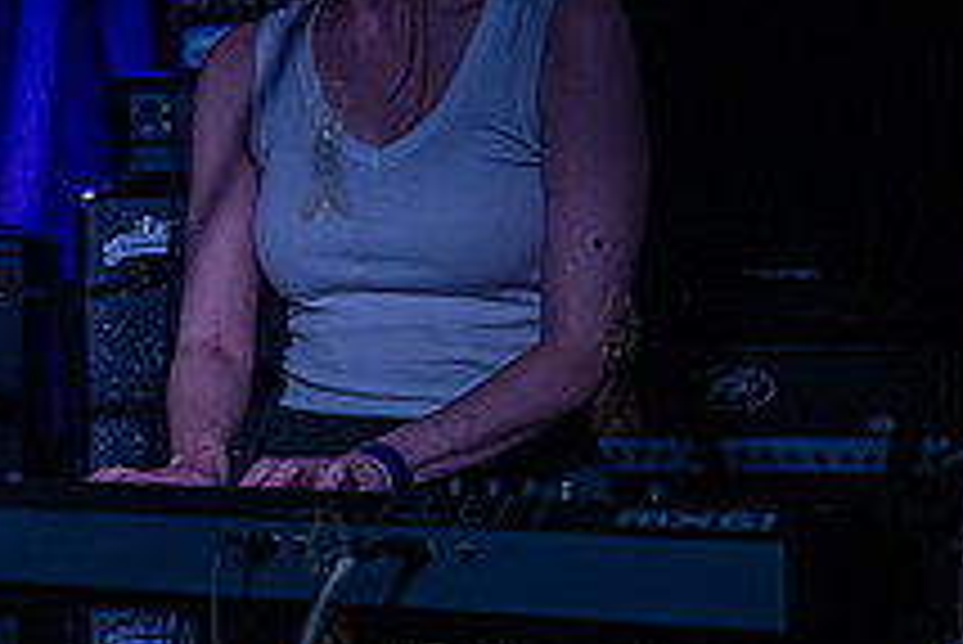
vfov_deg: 14.4
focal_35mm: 95
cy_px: 358
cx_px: -256
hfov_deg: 19.9
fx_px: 2543
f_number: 3.2
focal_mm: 35
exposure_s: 1/500
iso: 16000
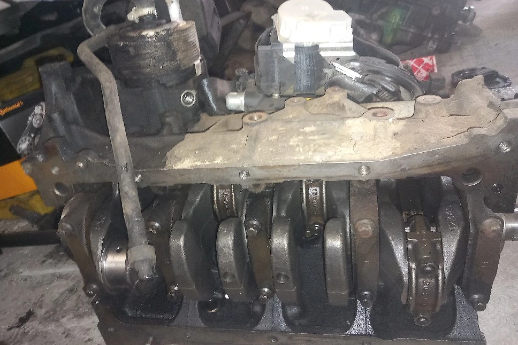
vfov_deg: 44.9
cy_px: 187
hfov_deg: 63.6
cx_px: 253
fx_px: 417
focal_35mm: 29
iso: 250
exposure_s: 1/25.1
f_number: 1.8
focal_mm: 4
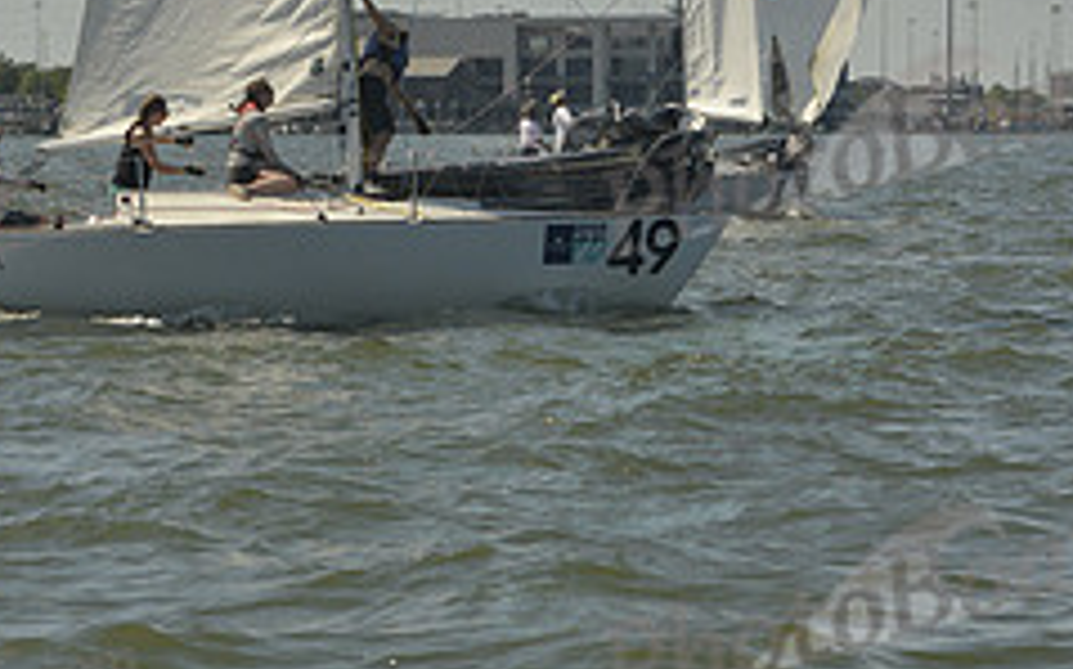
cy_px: -27
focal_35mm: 223
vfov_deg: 5.9
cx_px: 370
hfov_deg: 9.4
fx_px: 6517
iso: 280
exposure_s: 1/1250
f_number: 8
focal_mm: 90
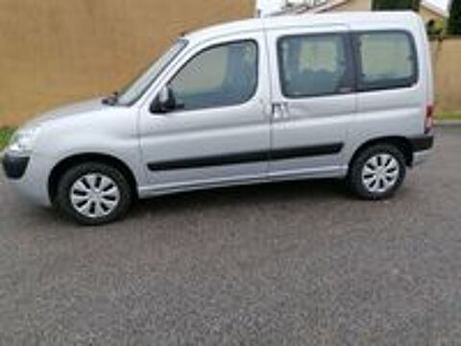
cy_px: 173
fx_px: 346
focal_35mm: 26
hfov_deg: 67.3
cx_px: 230
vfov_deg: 53.1
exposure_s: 1/417
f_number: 1.8
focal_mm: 5.4
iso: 50
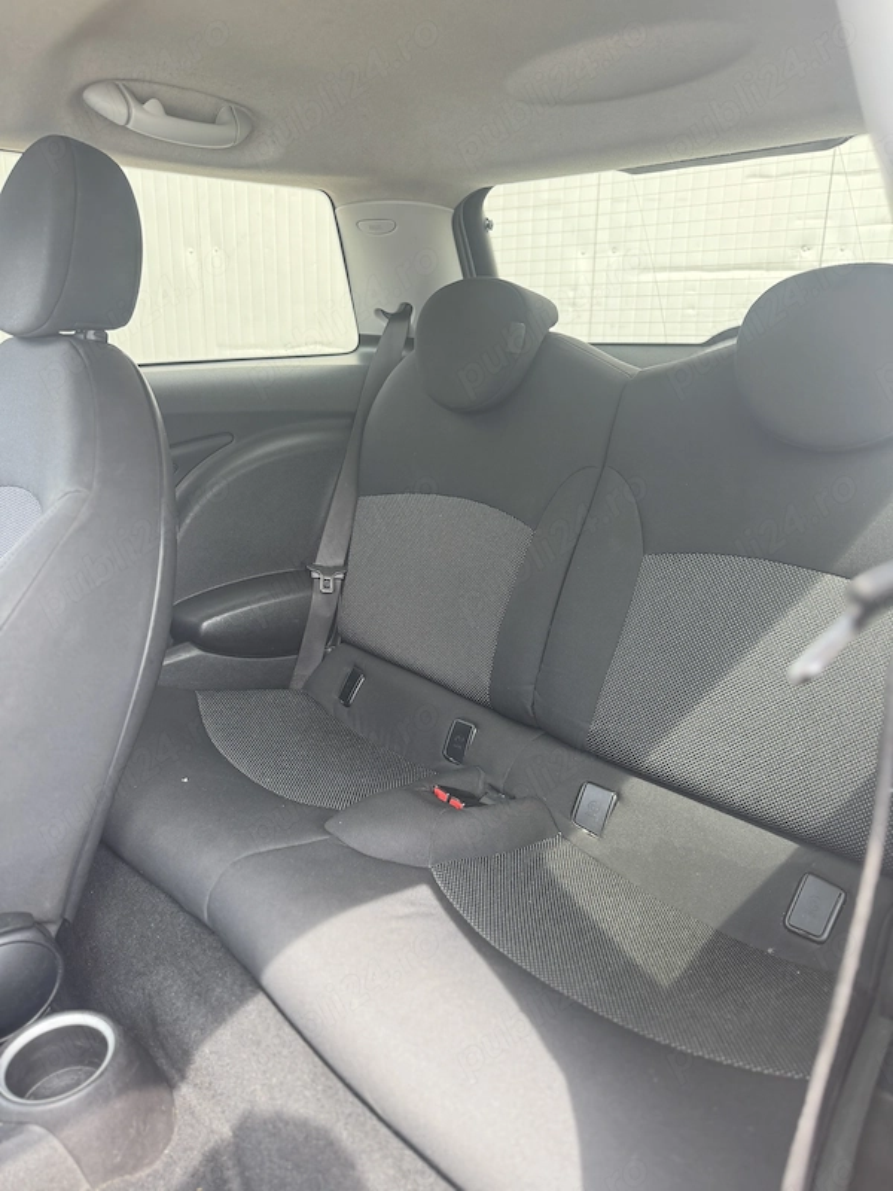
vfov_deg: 71.6
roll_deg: -1.2
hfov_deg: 56.8
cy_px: 596
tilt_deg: -16.3
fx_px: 826
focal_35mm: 24
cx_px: 446
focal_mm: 6.76
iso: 160
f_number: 1.78
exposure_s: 1/121
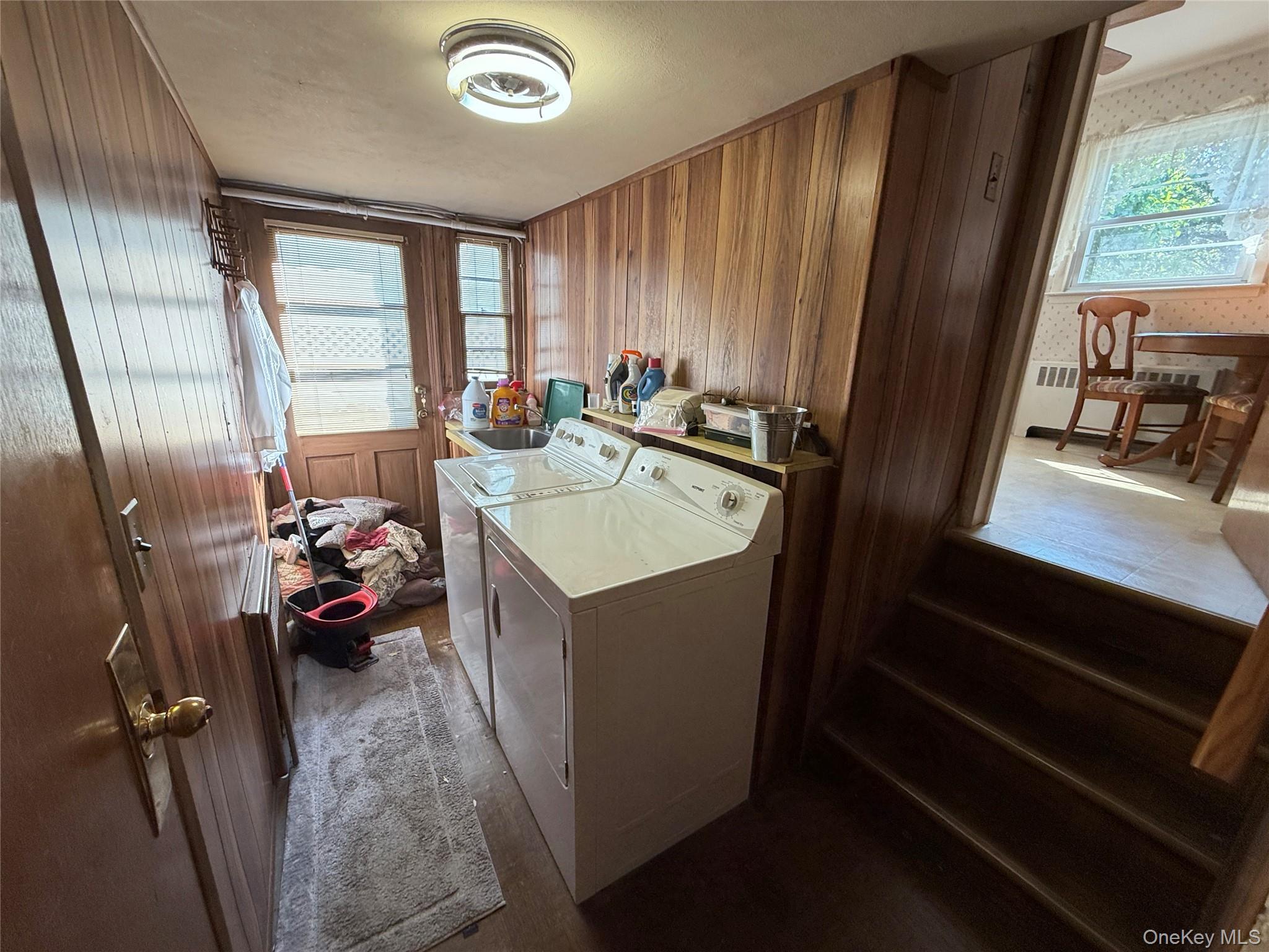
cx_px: 634
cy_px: 476
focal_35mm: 14
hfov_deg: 102.1
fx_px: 513
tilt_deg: -14.4
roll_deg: -1.7
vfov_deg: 85.7
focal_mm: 2.22
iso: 200
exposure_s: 1/120
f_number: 2.2
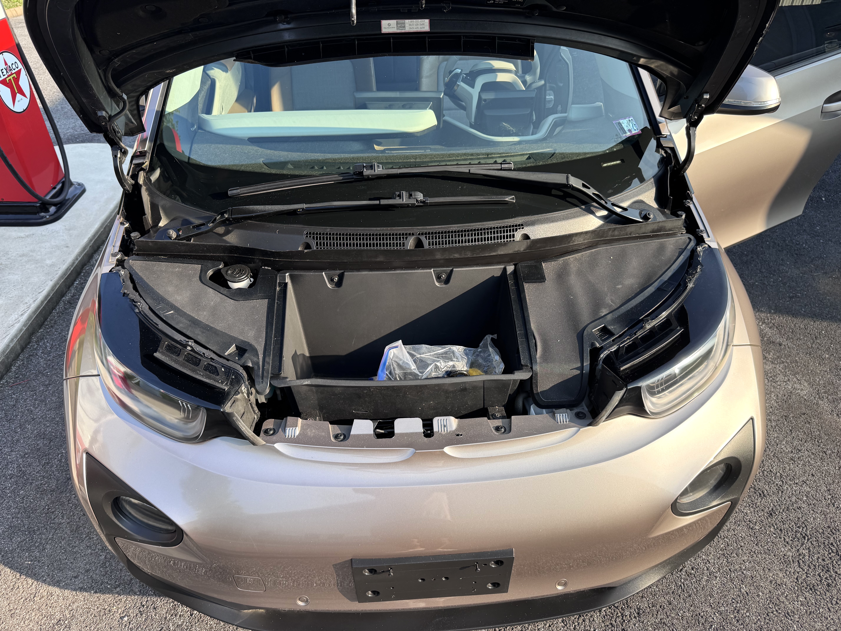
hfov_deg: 71.6
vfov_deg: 56.8
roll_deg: -0.6
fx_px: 583
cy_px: 316
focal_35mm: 24
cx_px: 420
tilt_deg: -38.9
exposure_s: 1/723
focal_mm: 6.76
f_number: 1.78
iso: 80
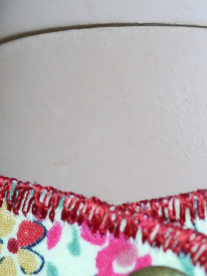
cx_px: 114
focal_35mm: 272
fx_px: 2168
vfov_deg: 7.1
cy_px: 459
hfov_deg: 5.5
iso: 400
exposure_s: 1/60
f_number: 2.8
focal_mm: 30
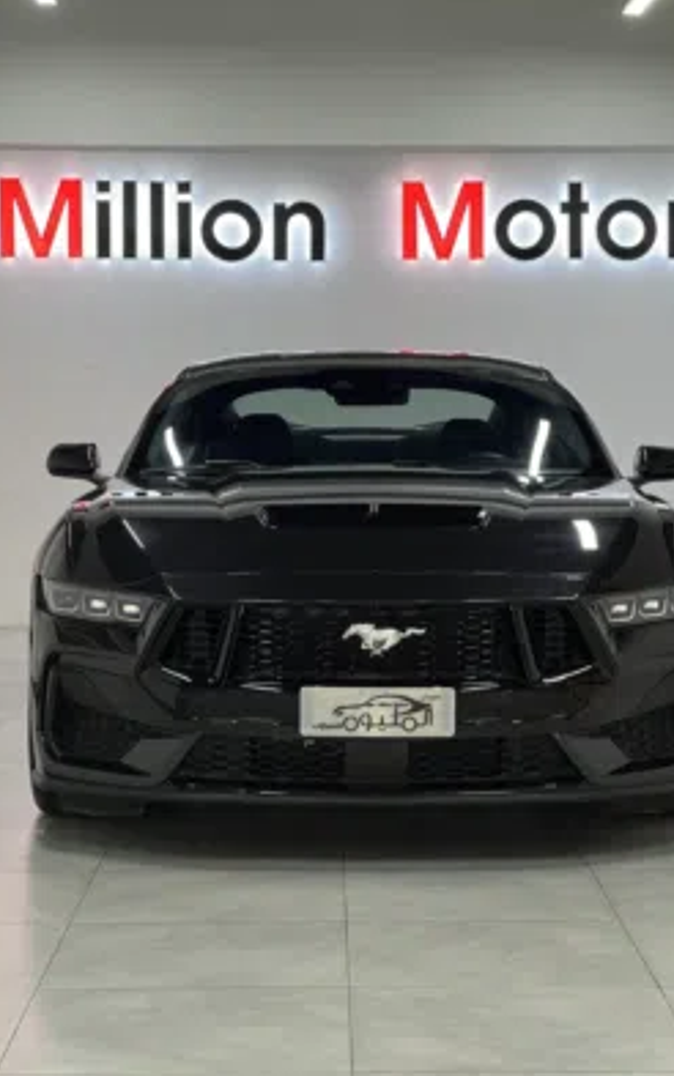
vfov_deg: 24.9
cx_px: 375
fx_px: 2437
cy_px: 534
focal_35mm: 83
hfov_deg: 15.7
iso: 320
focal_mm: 9
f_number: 2.8
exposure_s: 1/50
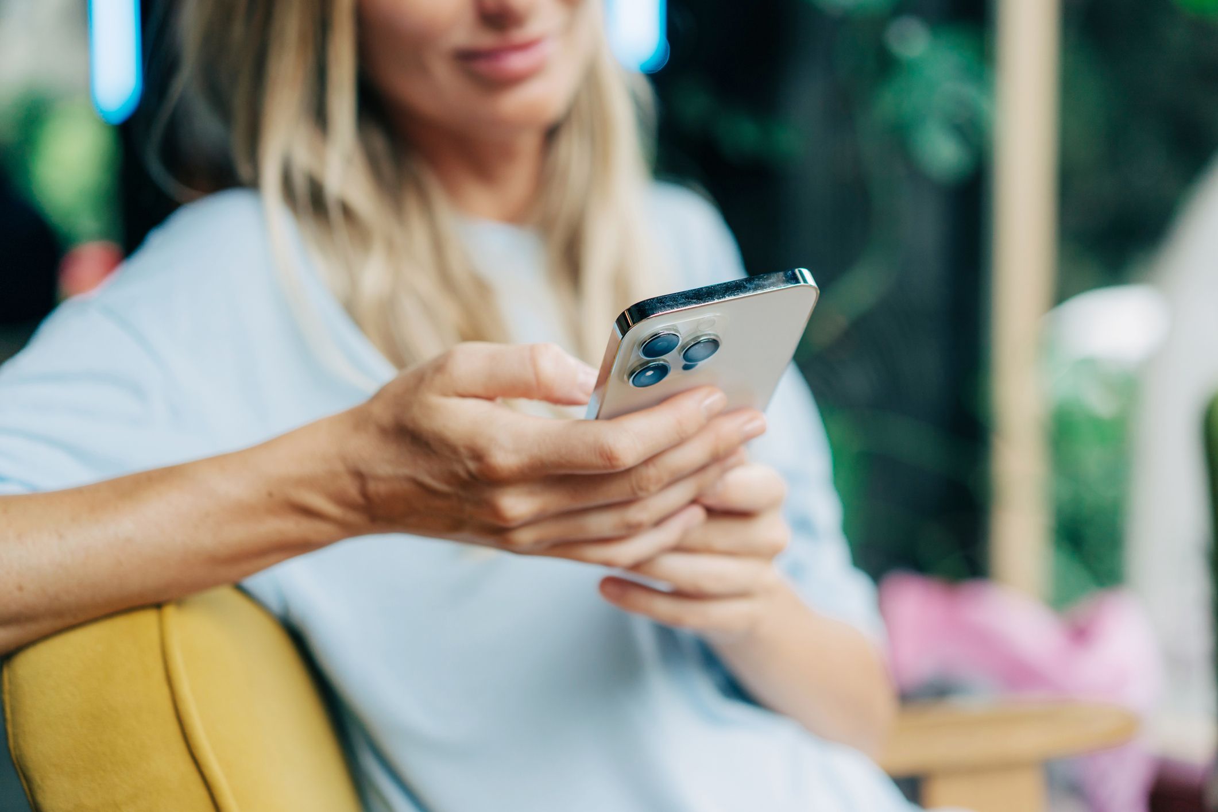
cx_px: 609
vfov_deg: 24.6
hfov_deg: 36.2
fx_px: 1861
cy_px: 406
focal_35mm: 55
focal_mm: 55
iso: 125
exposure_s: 1/500
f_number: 2.5
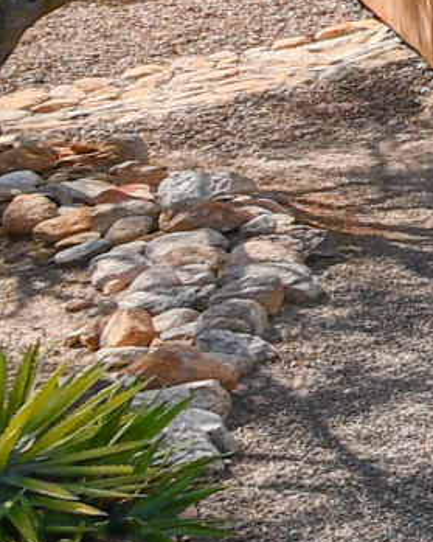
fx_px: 2067
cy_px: -567
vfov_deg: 12.9
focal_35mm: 129
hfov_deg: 6.1
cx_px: 2252
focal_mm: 11
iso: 100
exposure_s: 1/250
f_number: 11
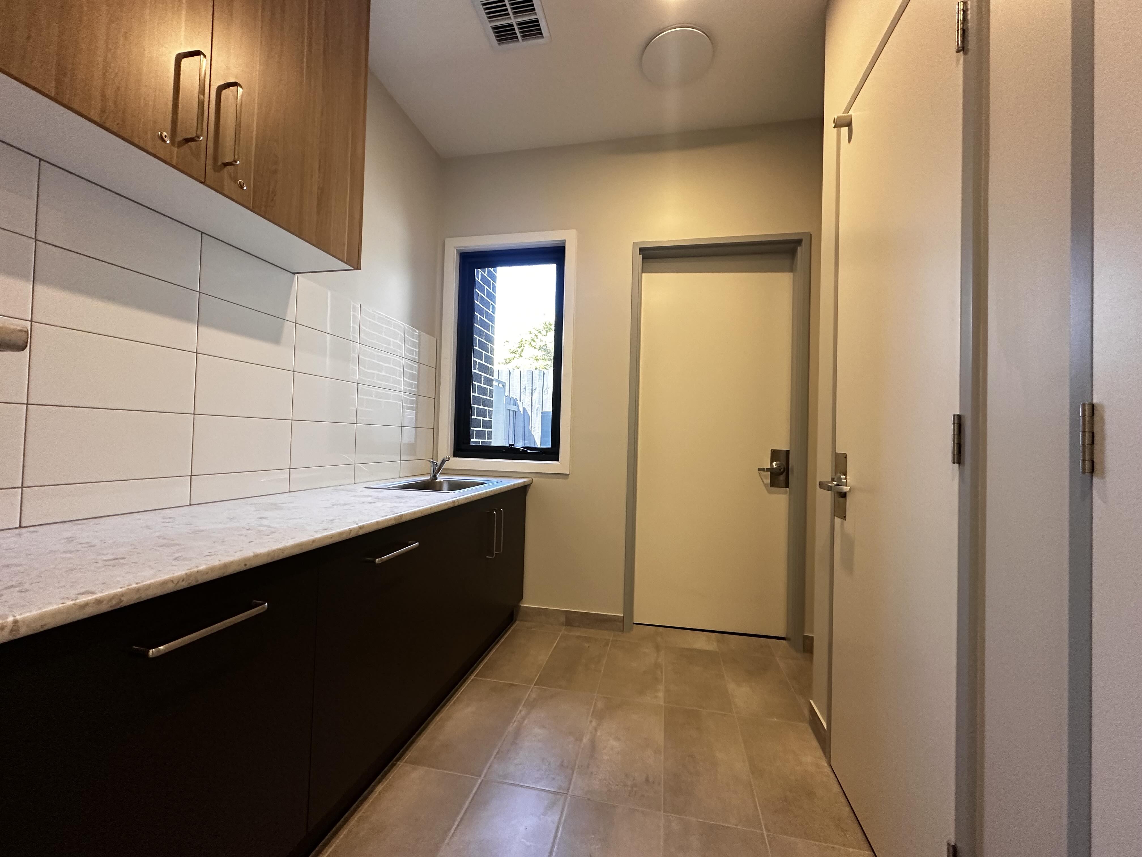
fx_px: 462
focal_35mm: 14
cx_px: 571
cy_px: 428
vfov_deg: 85.7
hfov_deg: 102.1
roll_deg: -1.1
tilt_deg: +1.8
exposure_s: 1/100
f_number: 2.2
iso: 320
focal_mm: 2.22
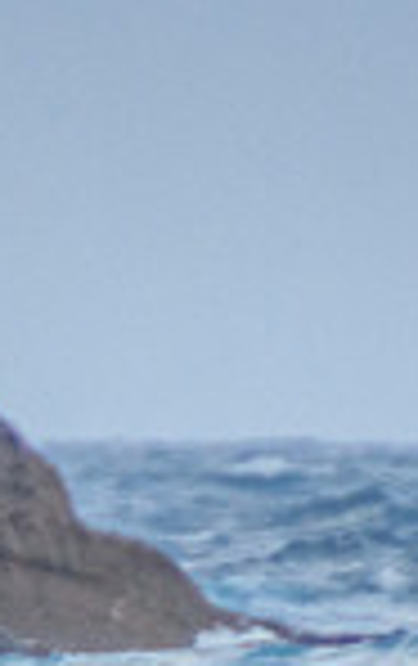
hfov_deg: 0.5
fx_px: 44592
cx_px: 22
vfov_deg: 0.9
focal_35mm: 2456
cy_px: 866
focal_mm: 400
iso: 1100
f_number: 5.6
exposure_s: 1/1600
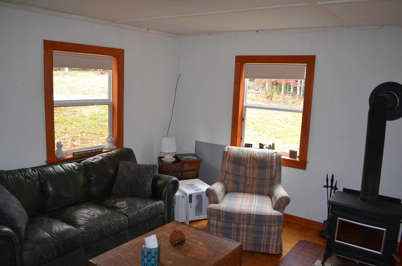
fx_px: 334
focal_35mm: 30
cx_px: 201
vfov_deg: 43.4
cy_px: 133
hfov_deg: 62.0
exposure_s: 1/60
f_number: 3.8
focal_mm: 20
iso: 640
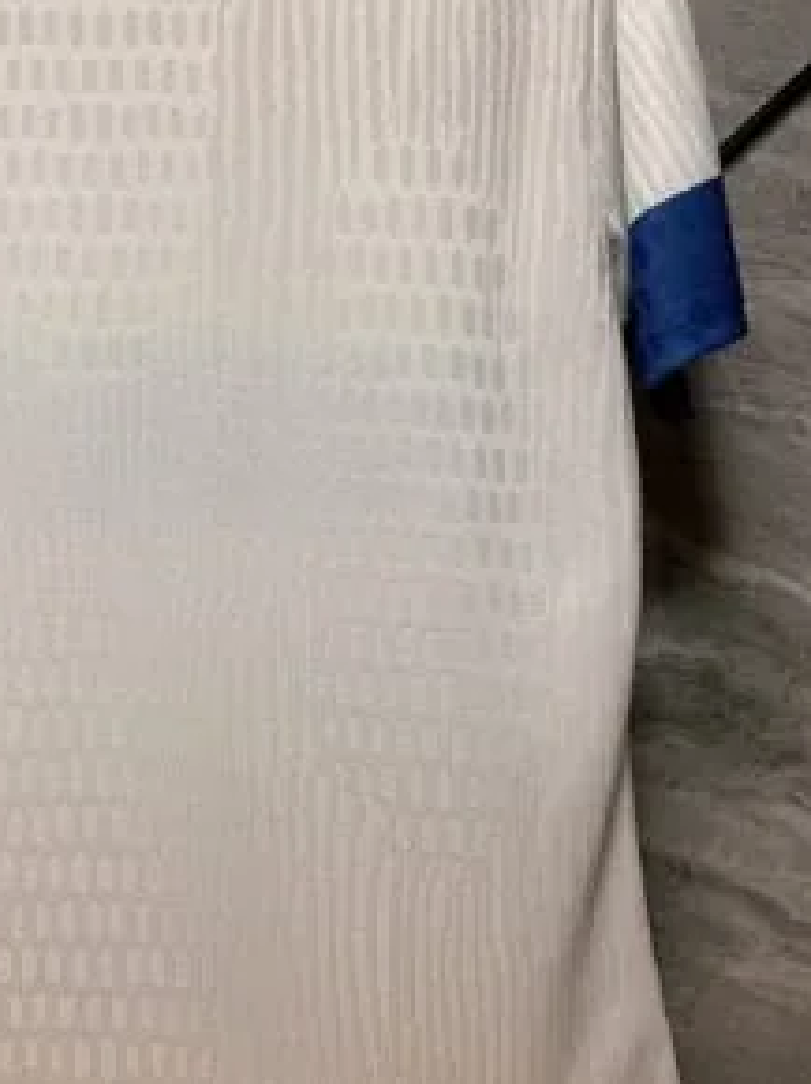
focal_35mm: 42
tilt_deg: +0.7
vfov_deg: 44.6
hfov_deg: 33.4
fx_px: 1314
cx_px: 179
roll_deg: -0.4
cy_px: 439
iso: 100
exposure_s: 1/100
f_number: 1.78
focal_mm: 6.76
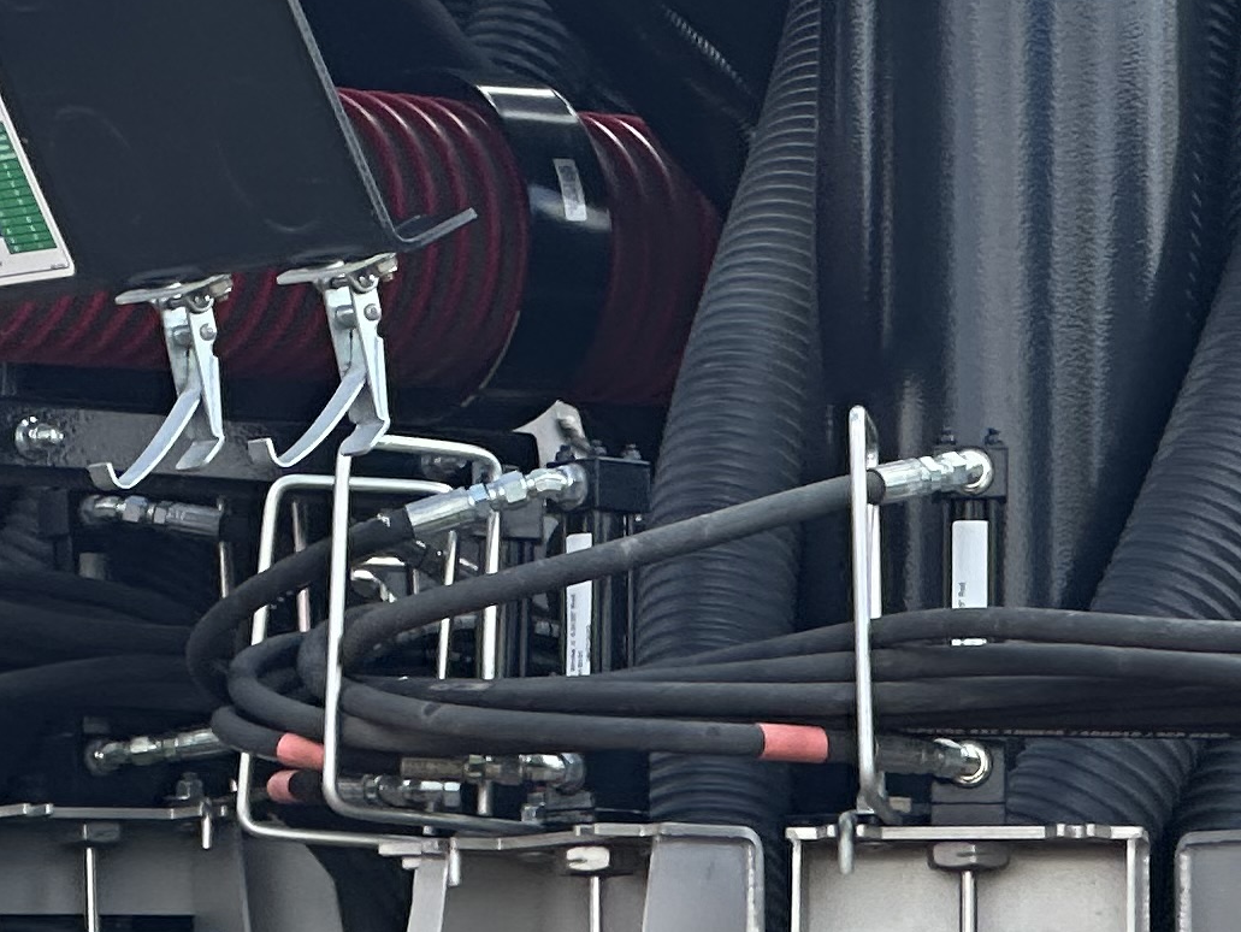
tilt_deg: +3.0
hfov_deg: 6.6
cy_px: 147
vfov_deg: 4.9
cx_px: 229
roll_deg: +0.9
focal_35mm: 301
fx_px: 10795
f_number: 2.8
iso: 32
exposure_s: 1/204
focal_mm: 9
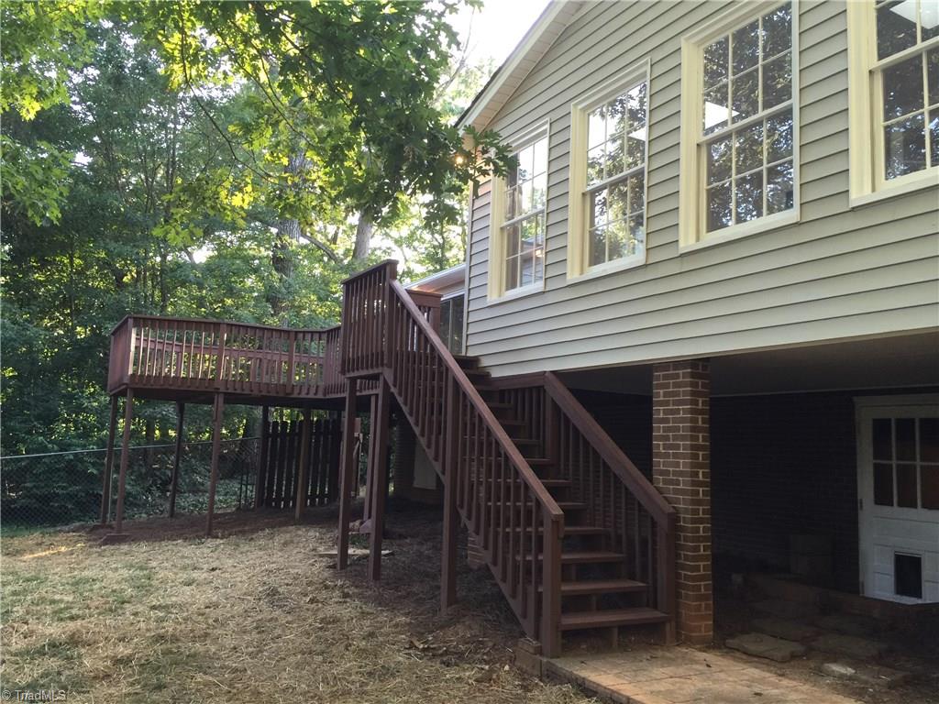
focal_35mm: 29
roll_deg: -2.7
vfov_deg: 48.2
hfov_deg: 61.7
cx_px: 470
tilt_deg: +9.3
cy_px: 352
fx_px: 787
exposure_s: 1/30
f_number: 2.2
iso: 32
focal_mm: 4.15
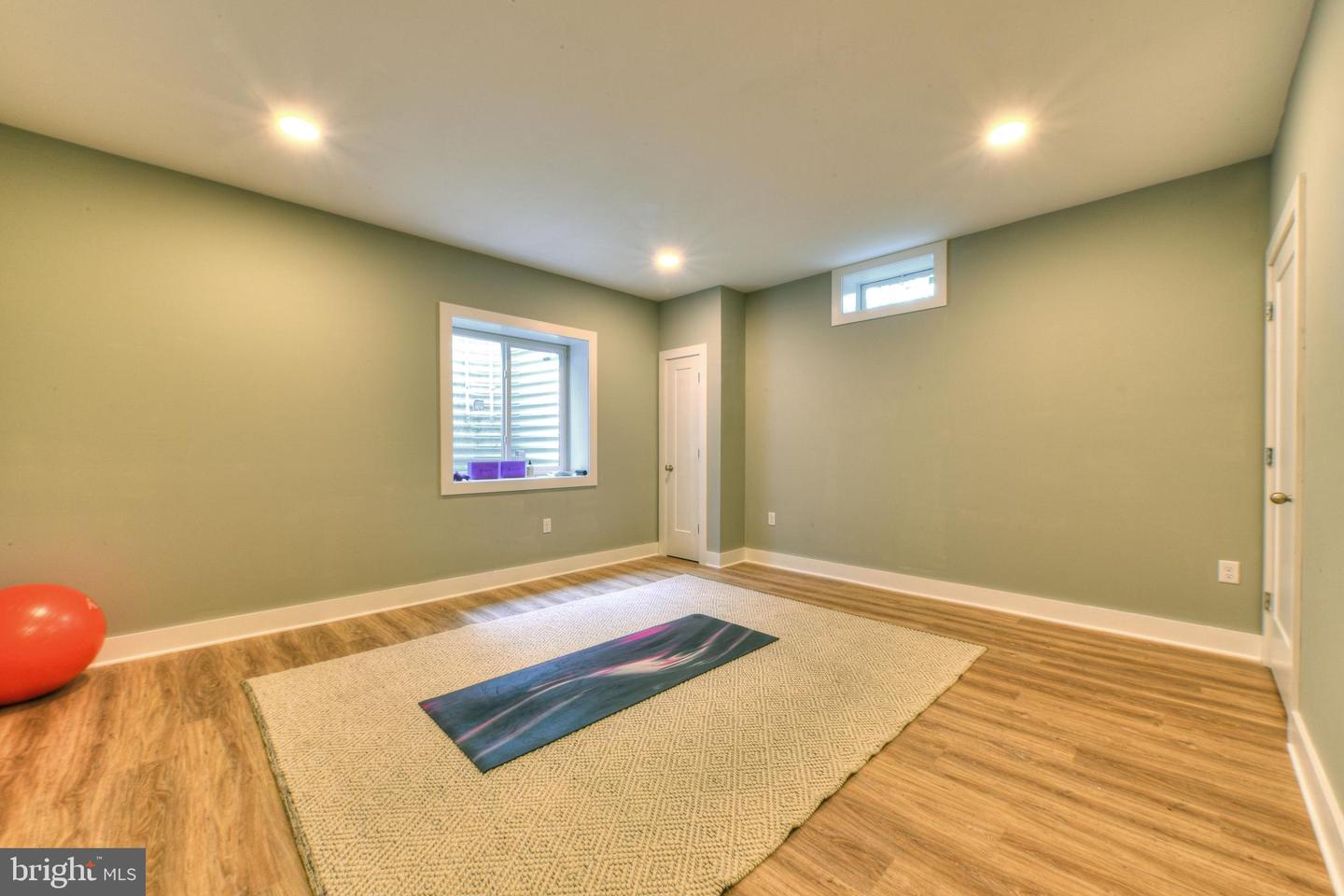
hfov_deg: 104.3
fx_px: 523
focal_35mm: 14
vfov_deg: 81.2
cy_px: 448
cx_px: 672
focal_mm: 14
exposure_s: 3
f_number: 22
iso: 100
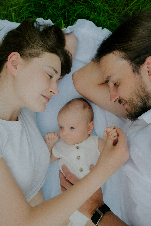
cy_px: 113
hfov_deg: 31.2
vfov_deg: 45.4
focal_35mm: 43
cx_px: 76
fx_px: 270
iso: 125
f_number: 4
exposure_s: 1/320
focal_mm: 43
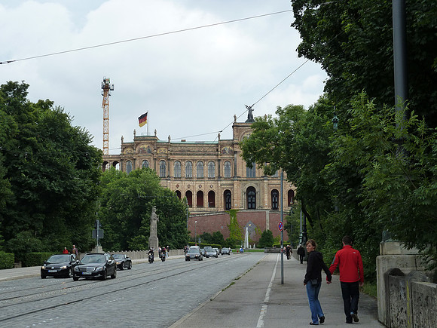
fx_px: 909
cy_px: 164
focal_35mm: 72
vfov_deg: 20.4
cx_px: 218
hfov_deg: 27.0
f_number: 4.5
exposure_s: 1/400
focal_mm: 11.9
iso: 125
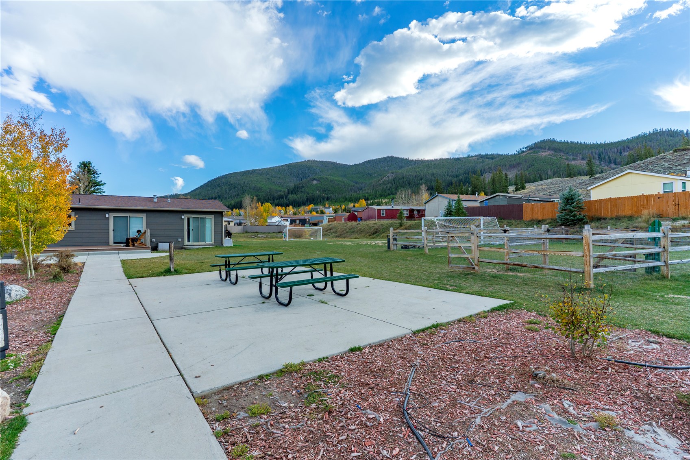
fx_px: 326
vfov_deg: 70.4
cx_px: 345
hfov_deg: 93.3
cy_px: 230
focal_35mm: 17
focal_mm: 17
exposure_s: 1/200
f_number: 8
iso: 125
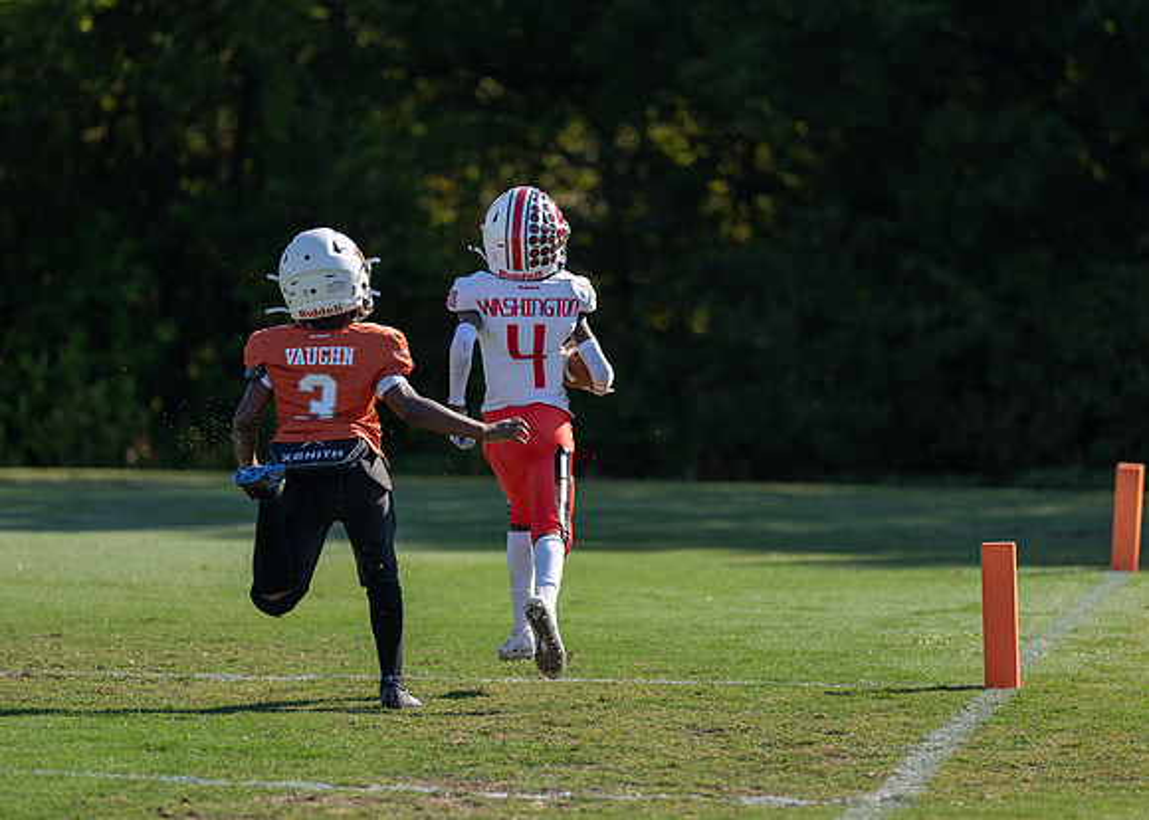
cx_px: 581
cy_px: 392
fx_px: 8082
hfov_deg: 8.1
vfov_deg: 5.8
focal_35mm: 248
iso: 100
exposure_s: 1/1600
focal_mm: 200
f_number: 2.8
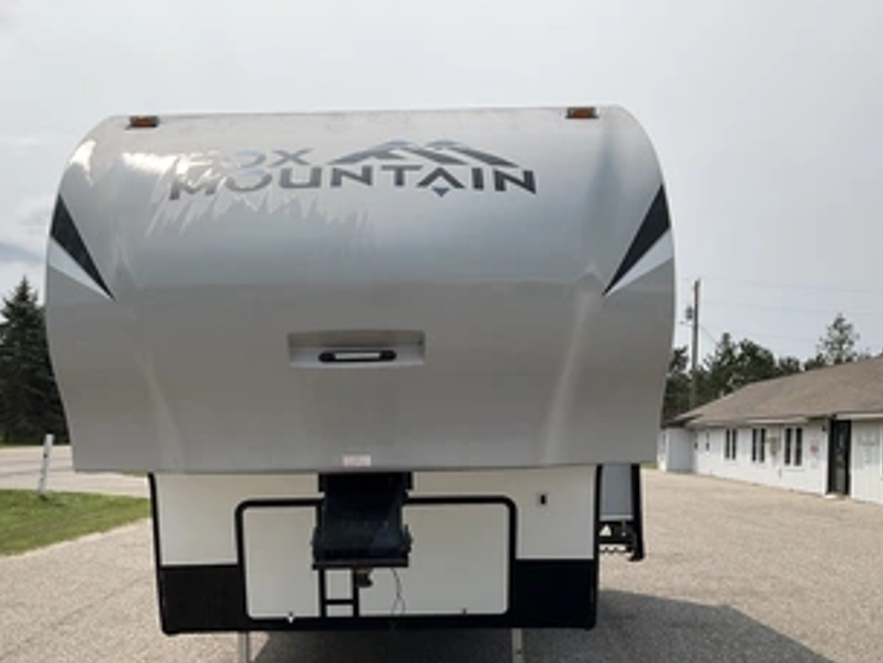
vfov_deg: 37.5
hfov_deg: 48.9
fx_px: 970
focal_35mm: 38
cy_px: 417
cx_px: 388
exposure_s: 1/3534
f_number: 1.8
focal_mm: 3
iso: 25
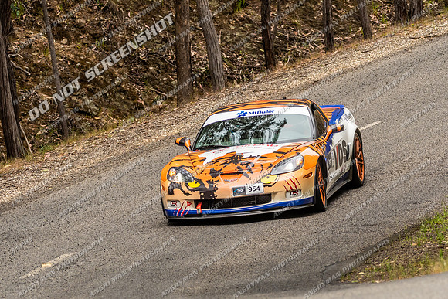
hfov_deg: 3.9
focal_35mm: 525
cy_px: 174
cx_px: 261
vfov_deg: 2.6
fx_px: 6532
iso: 500
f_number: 5
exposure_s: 1/3200
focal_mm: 300
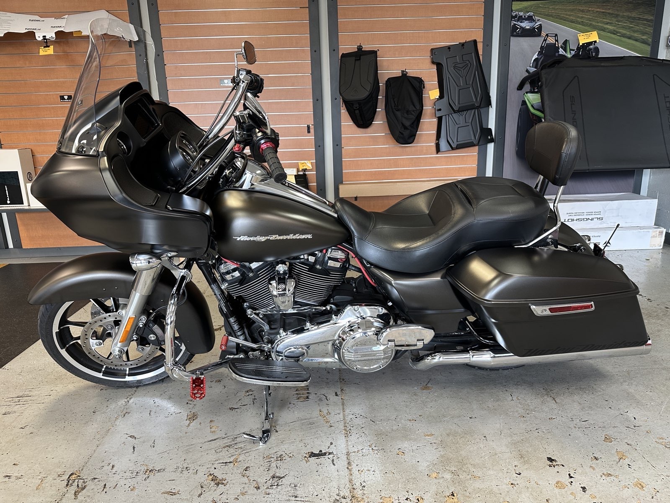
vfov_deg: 56.8
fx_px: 465
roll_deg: +2.1
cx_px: 335
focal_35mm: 24
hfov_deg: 71.6
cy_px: 252
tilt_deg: -14.2
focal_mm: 6.86
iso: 200
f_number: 1.78
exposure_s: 1/60
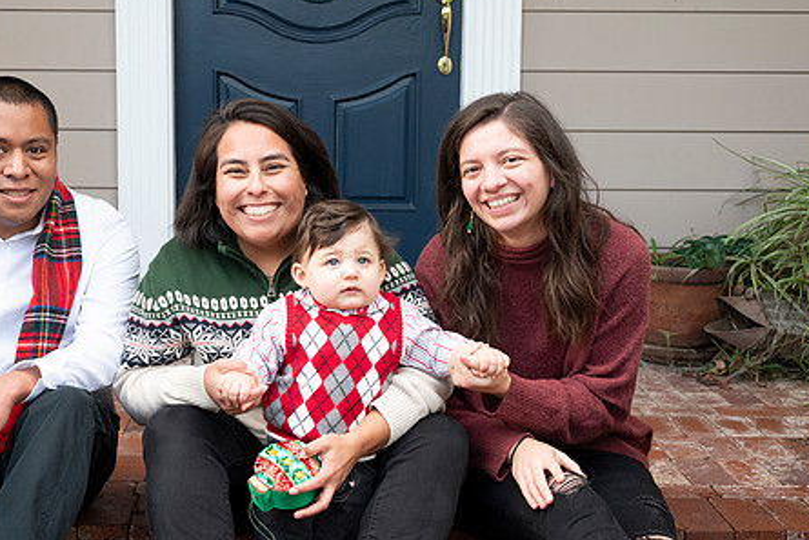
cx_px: 307
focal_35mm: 60
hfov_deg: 33.2
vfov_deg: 22.6
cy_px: 310
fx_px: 1349
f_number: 5.3
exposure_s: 1/160
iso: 400
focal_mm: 46
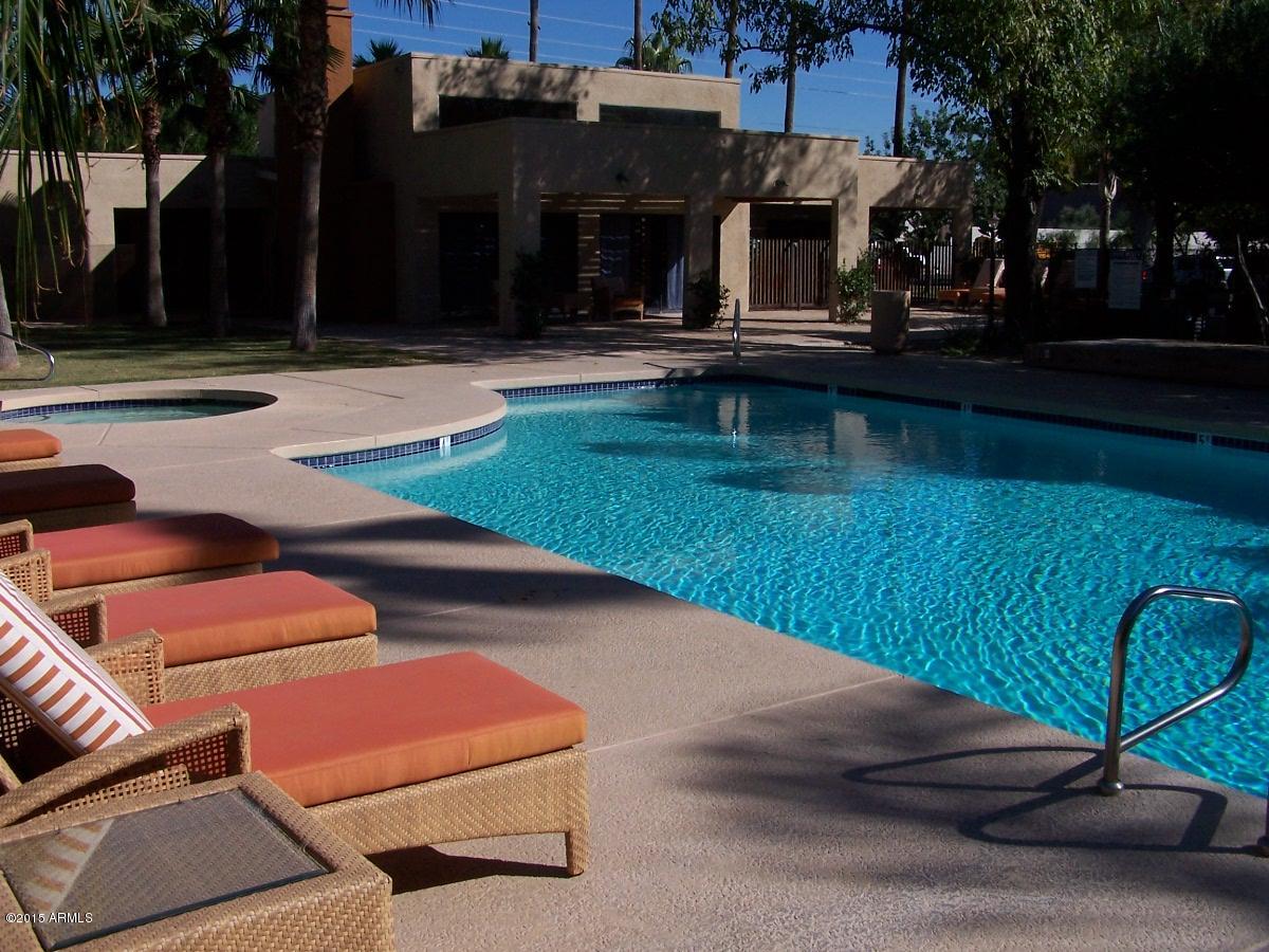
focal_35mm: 38
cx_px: 634
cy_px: 476
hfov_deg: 49.0
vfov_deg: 37.7
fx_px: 1393
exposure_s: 1/750
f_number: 5.6
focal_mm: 6.3
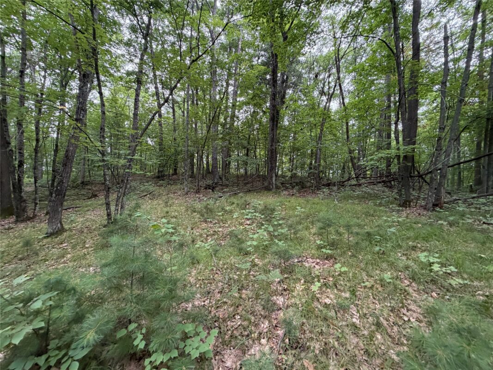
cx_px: 246
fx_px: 199
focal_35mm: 14
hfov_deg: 102.1
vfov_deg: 85.7
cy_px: 185
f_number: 2.2
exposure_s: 1/98
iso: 320
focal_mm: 2.22
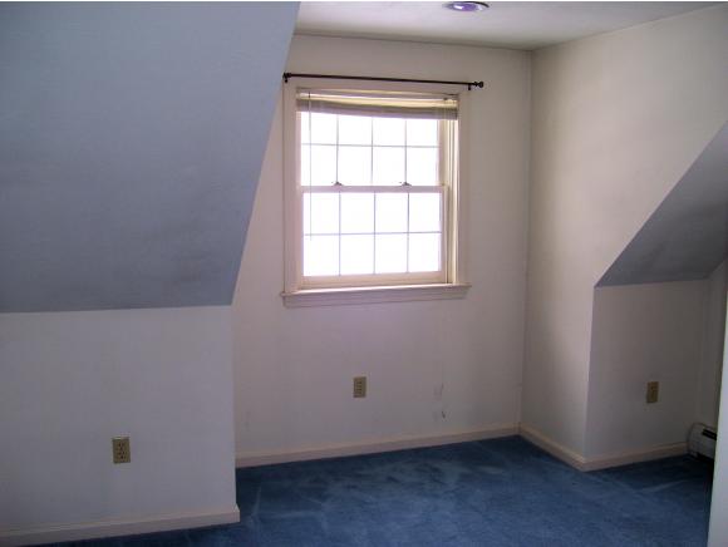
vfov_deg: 38.7
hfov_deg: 50.1
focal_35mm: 37
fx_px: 779
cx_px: 364
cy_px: 274
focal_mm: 6
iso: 80
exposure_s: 1/60
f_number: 2.7
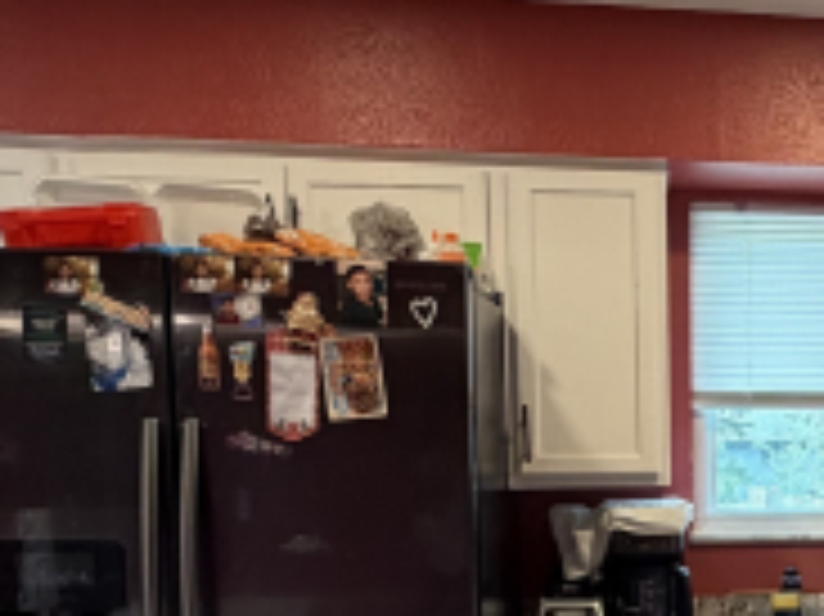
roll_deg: -0.3
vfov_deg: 27.6
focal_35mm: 51
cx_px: 862
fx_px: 1213
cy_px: 544
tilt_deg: -4.9
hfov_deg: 33.6
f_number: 2.2
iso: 250
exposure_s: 1/60
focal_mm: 2.22
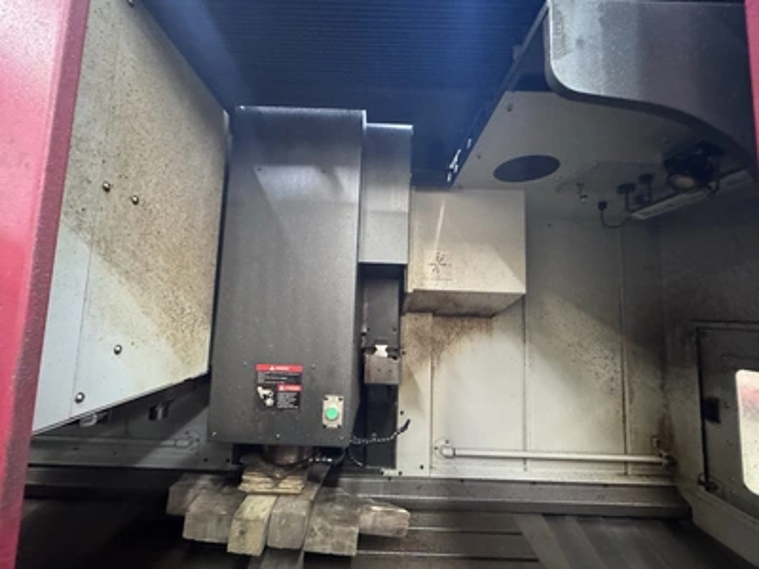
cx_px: 380
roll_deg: -0.8
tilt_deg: +4.6
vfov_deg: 85.7
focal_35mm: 14
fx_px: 307
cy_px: 284
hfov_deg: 102.1
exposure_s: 1/40
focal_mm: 2.22
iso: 1250
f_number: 2.2
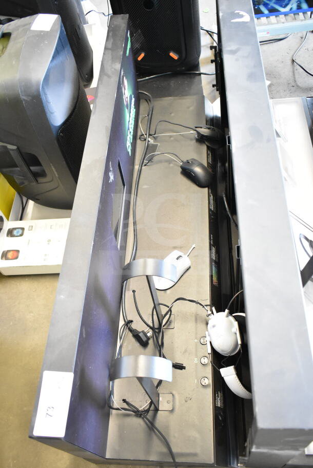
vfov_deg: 57.2
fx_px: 430
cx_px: 156
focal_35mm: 33
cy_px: 234
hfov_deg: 40.0
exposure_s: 1/30
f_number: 3.8
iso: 4000
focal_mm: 22
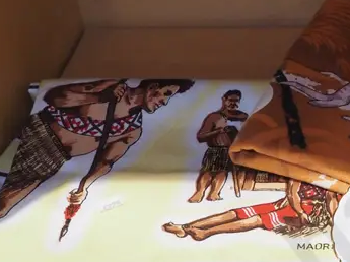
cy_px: 122
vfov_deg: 13.8
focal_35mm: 107
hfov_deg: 17.0
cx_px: 492
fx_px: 1081
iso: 1600
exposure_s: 1/60
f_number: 5.6
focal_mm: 18
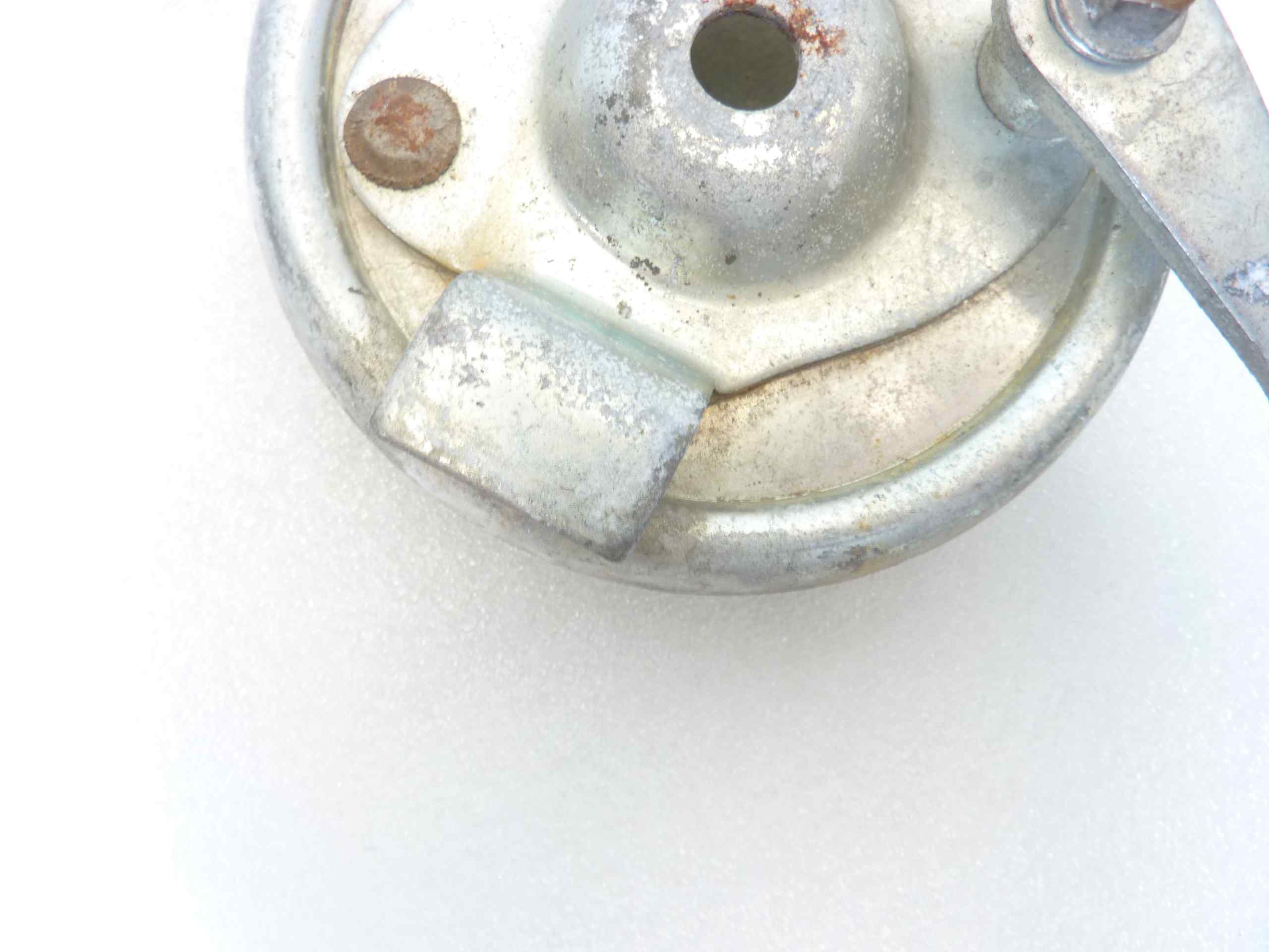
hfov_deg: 69.4
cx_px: 634
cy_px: 476
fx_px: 916
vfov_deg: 54.9
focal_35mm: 25
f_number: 3.3
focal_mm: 4.1
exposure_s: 1/10
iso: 80
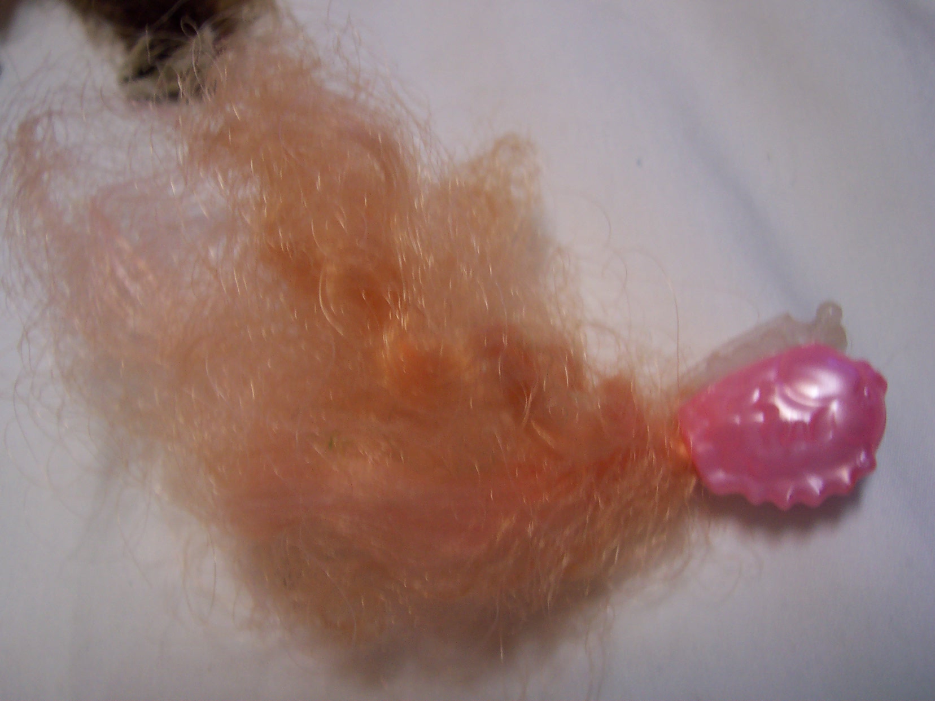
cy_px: 350
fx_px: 999
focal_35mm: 37
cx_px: 468
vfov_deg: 38.7
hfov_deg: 50.1
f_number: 2.8
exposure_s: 1/30
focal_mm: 5.6
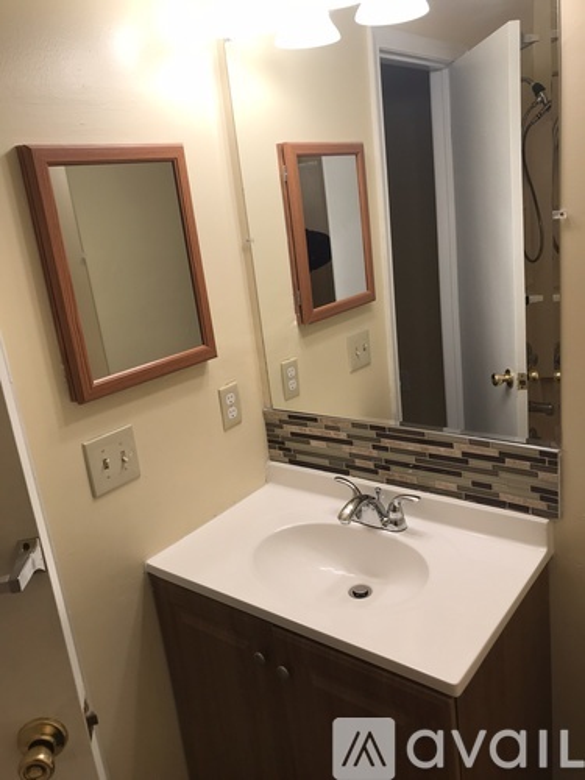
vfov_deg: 63.4
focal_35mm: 28
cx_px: 292
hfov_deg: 49.7
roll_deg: +7.3
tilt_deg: -16.2
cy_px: 390
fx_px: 631
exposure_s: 1/40
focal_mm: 3.99
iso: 25
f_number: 1.8
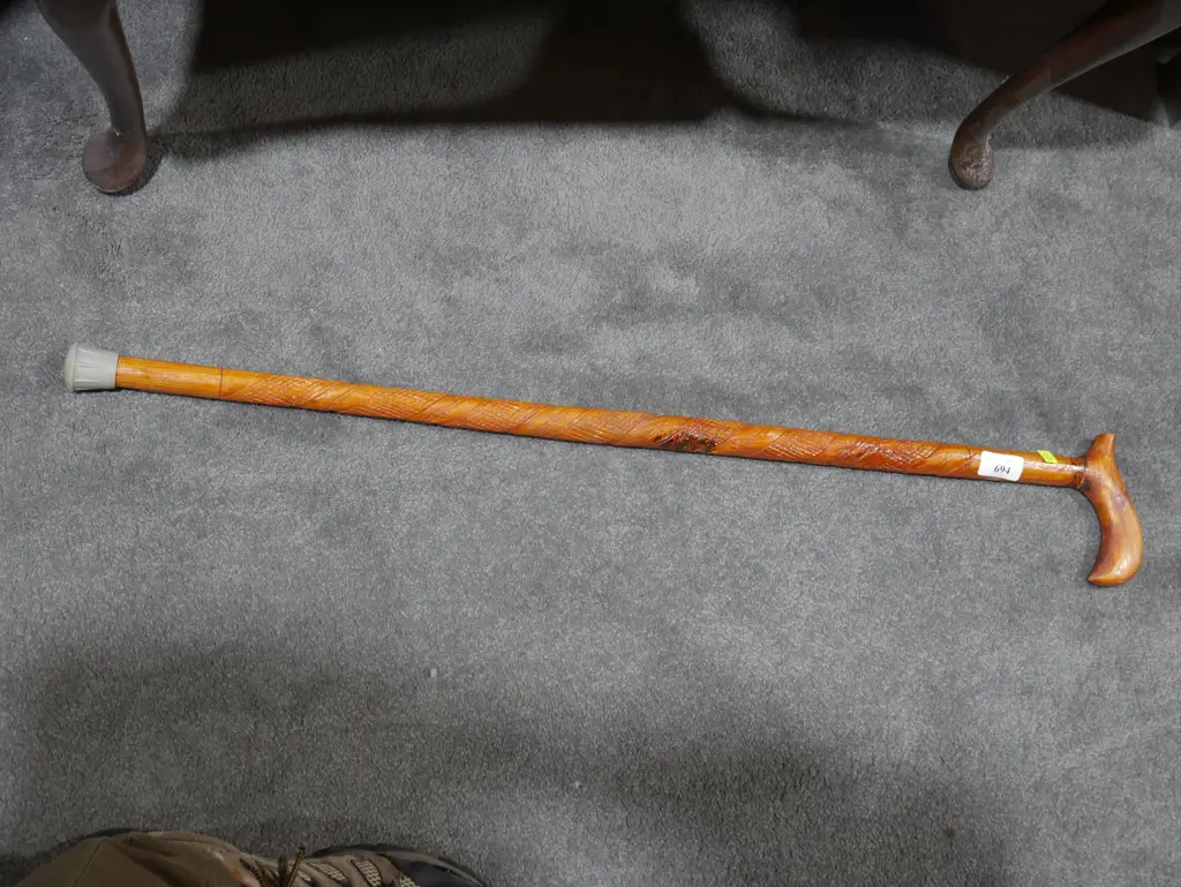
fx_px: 1707
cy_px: 444
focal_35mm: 50
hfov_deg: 38.2
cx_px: 590
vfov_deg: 29.1
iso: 800
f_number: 5.3
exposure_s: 1/60
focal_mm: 25
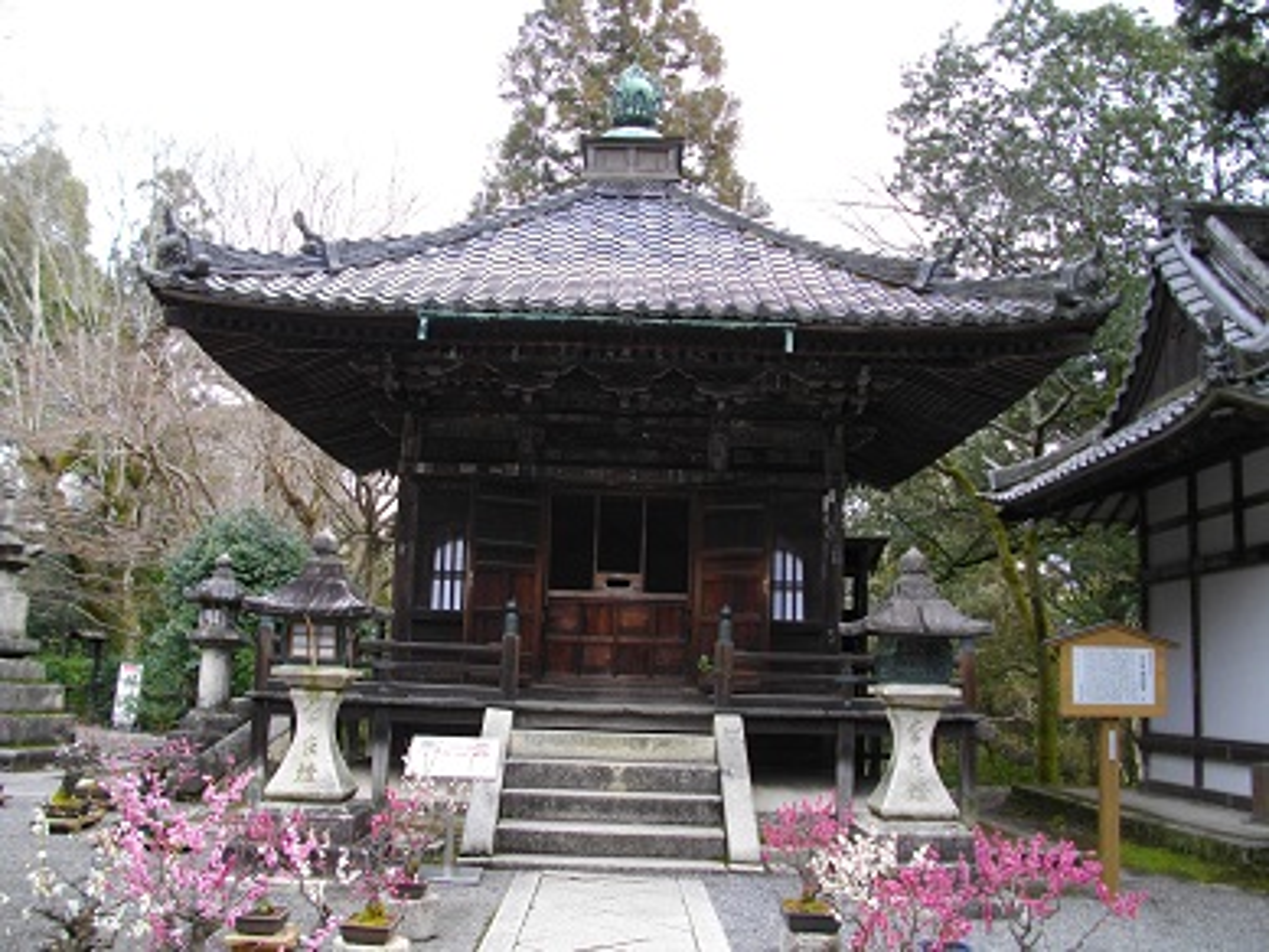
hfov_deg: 56.8
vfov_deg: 44.2
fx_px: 1173
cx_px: 634
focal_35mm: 32
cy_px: 476
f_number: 2.9
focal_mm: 5.7
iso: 100
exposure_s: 1/200
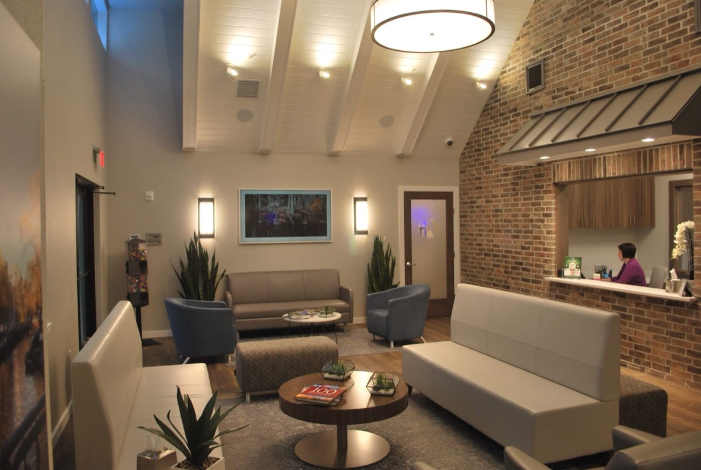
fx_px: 527
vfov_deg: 48.1
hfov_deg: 67.3
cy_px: 235
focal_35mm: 27
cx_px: 350
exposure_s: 1/50
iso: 200
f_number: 3.5
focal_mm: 18
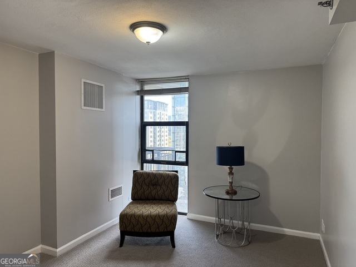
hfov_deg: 71.6
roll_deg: +0.4
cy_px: 134
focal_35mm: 24
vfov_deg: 56.8
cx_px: 178
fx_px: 247
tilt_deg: -2.7
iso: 160
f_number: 1.78
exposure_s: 1/120
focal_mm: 6.76
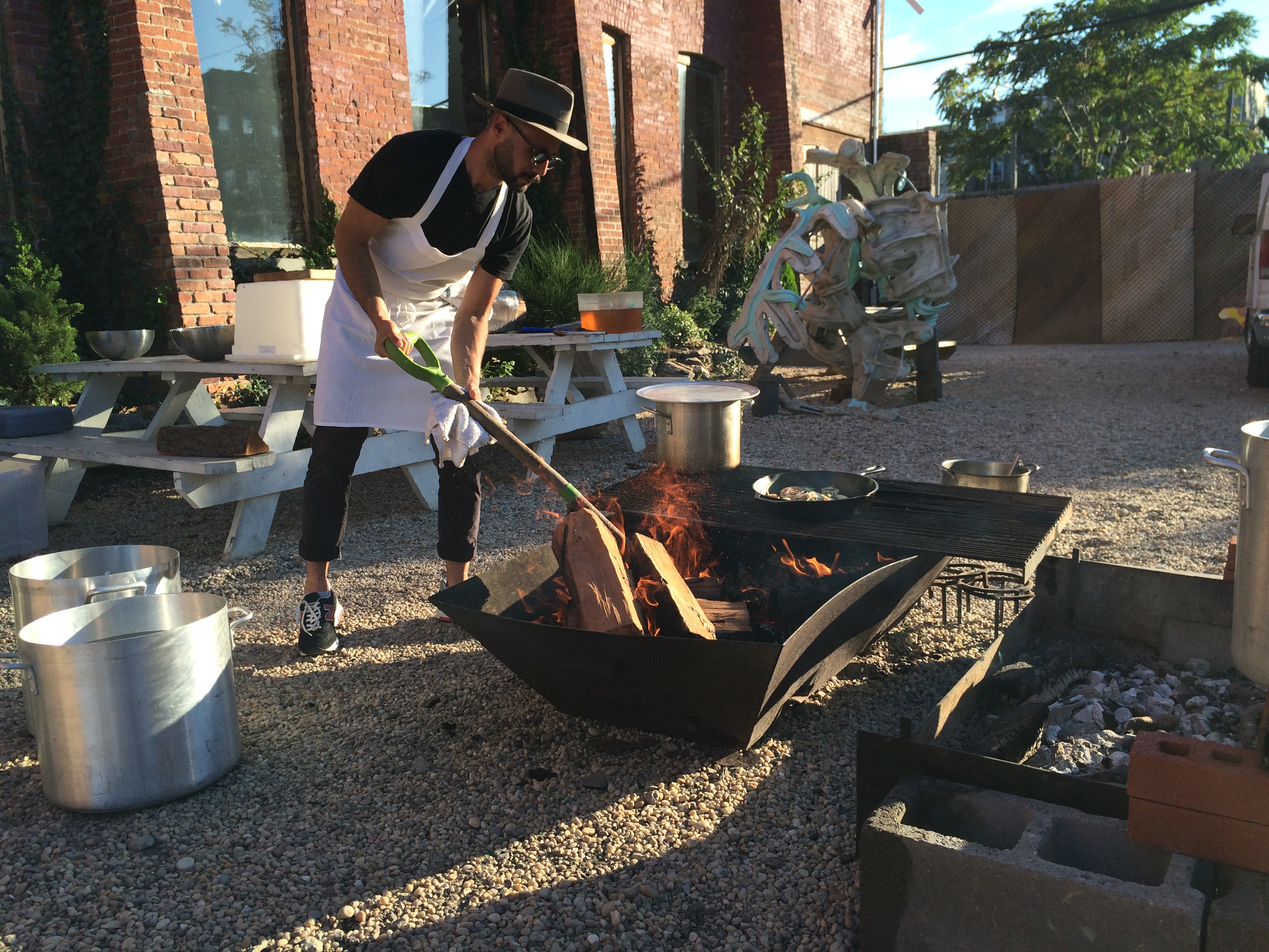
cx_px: 634
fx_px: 1063
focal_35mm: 29
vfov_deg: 48.2
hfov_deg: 61.7
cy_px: 476
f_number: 2.2
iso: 32
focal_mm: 4.15
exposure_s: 1/760
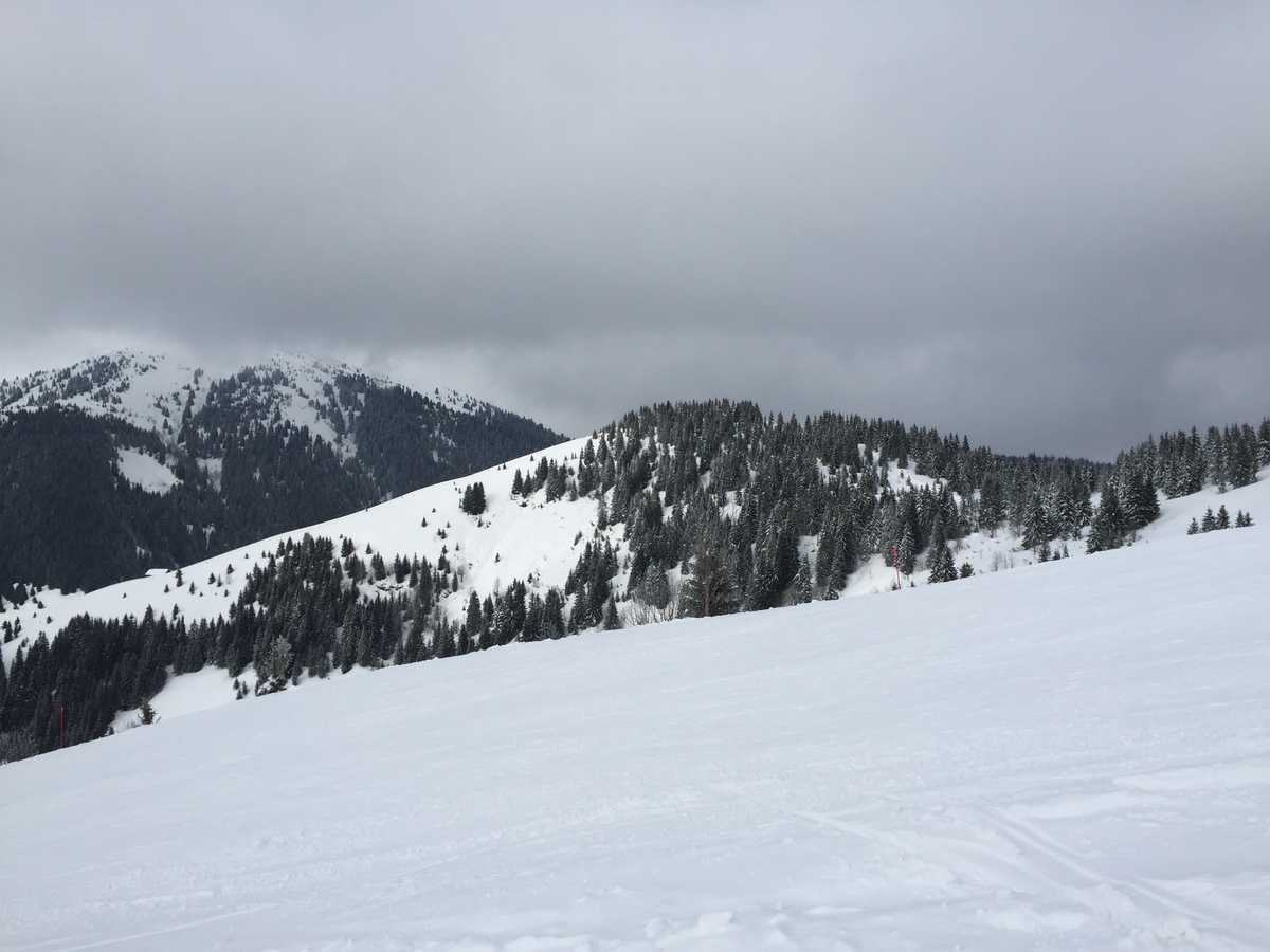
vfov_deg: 48.2
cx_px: 635
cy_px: 476
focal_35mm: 29
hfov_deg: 61.7
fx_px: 1064
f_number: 2.2
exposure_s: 1/3049
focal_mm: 4.15
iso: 32
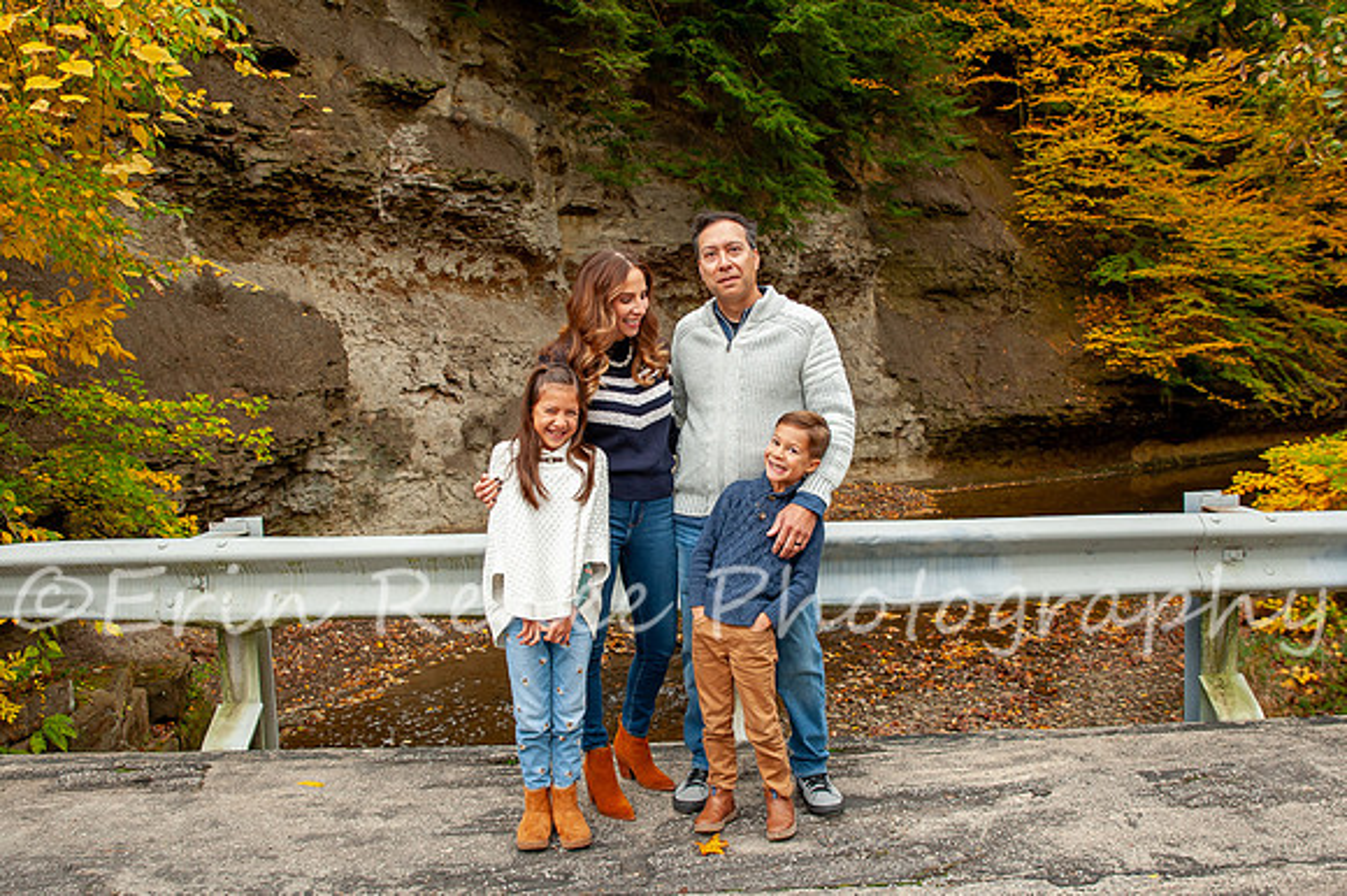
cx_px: 704
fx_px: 1137
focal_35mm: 30
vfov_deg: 43.0
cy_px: 447
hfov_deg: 61.3
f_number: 4.5
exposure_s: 1/160
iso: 400
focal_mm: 24
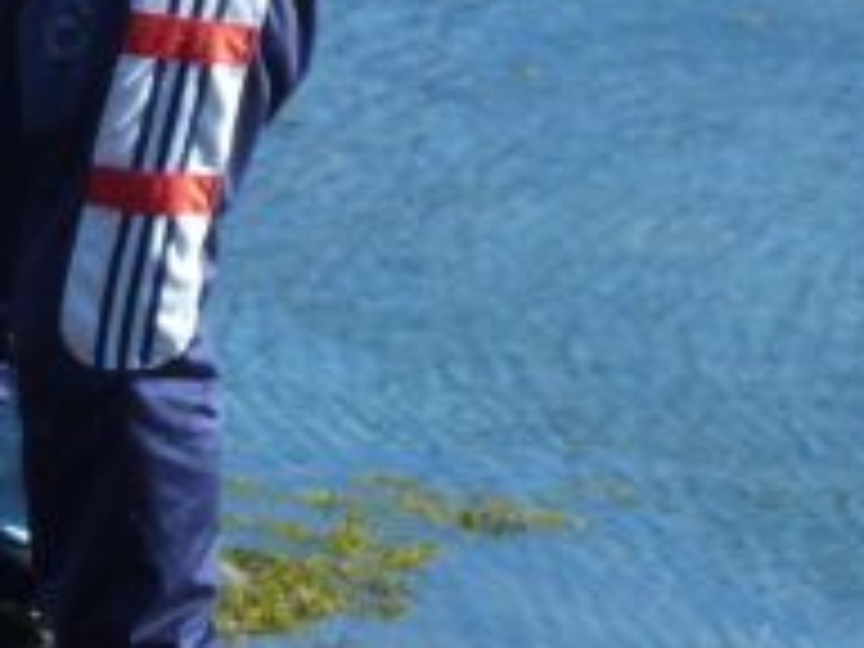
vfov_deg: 2.6
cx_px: -230
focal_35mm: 570
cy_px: 135
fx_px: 14227
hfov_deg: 3.5
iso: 125
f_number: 4.5
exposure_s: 1/400
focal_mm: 22.5
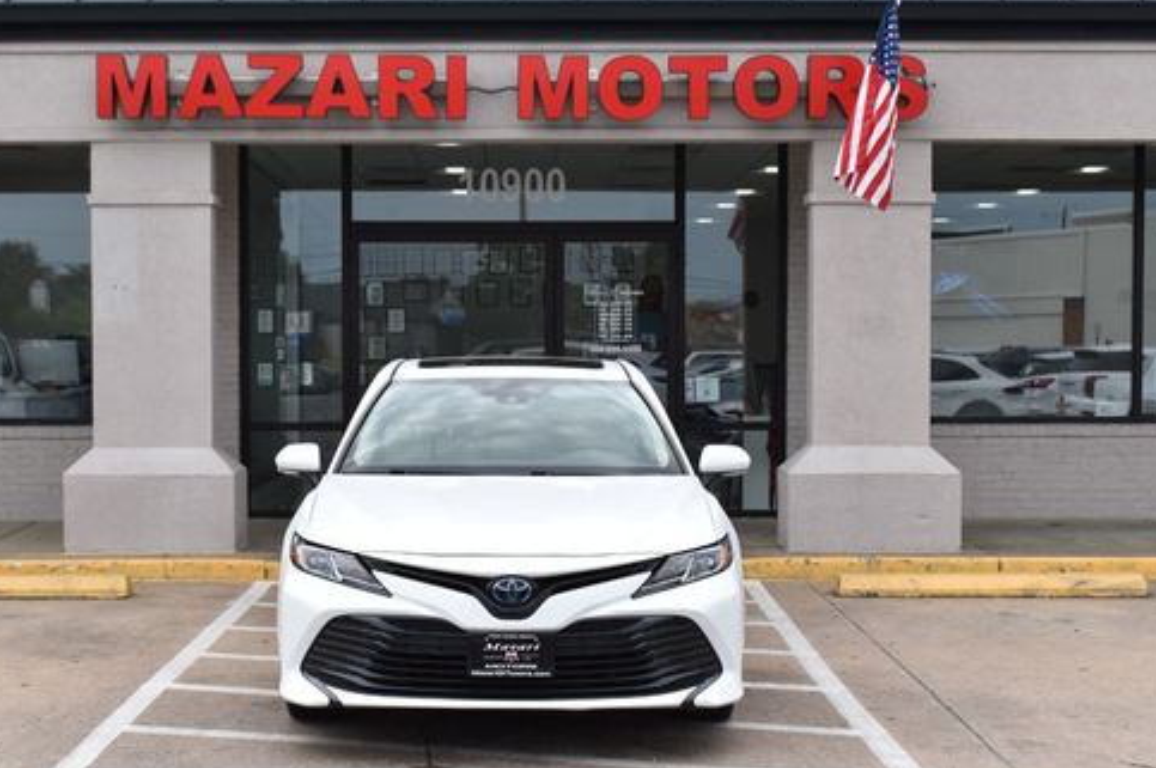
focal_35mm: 62
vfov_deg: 22.0
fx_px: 1978
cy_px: 459
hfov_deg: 32.6
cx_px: 519
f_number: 8
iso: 200
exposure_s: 1/320
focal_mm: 31
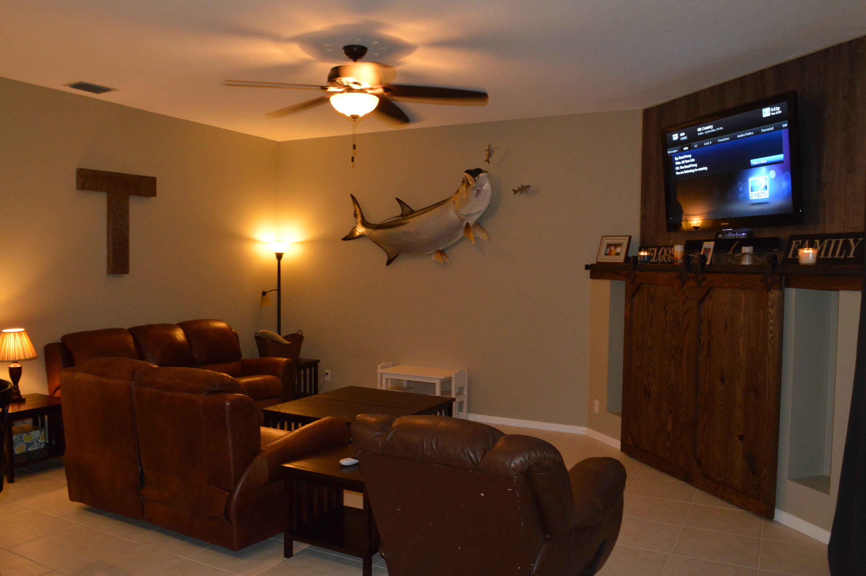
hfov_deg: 67.4
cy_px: 288
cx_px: 433
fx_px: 649
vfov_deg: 47.8
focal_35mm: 27
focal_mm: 18
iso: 1600
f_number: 9
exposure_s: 1/25
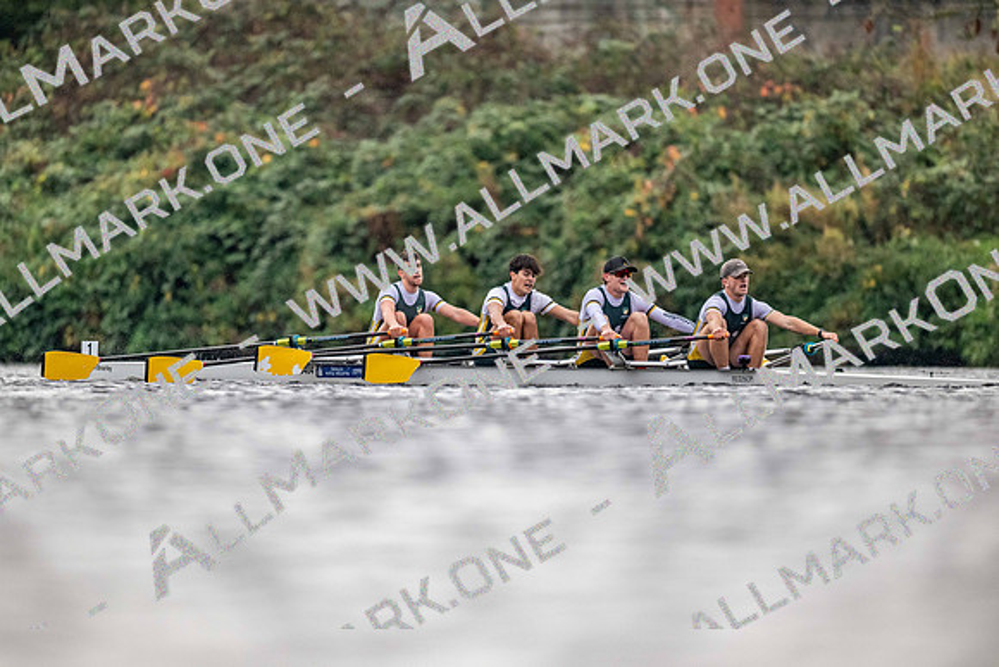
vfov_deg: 2.3
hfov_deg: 3.4
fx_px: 16653
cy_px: 334
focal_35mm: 600
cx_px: 500
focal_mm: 600
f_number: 4
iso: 2200
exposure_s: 1/2500
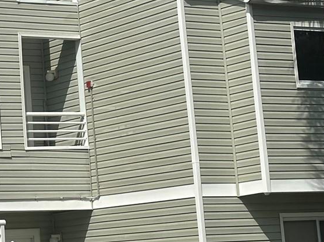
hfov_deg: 14.0
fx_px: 1291
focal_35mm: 138
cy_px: 59
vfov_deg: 10.7
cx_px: -40
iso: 100
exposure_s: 1/15873
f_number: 1.78
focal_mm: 6.86
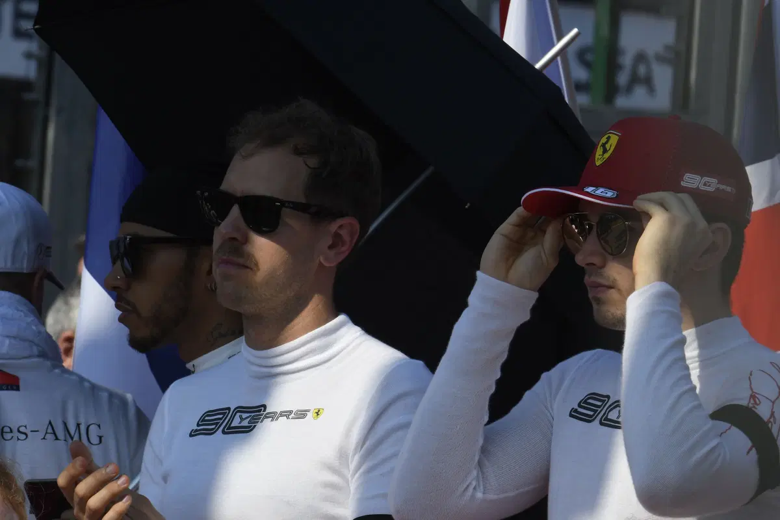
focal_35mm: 585
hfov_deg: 3.5
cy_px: 260
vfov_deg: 2.4
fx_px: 12674
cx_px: 390
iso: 800
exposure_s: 1/800
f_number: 16
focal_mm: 390
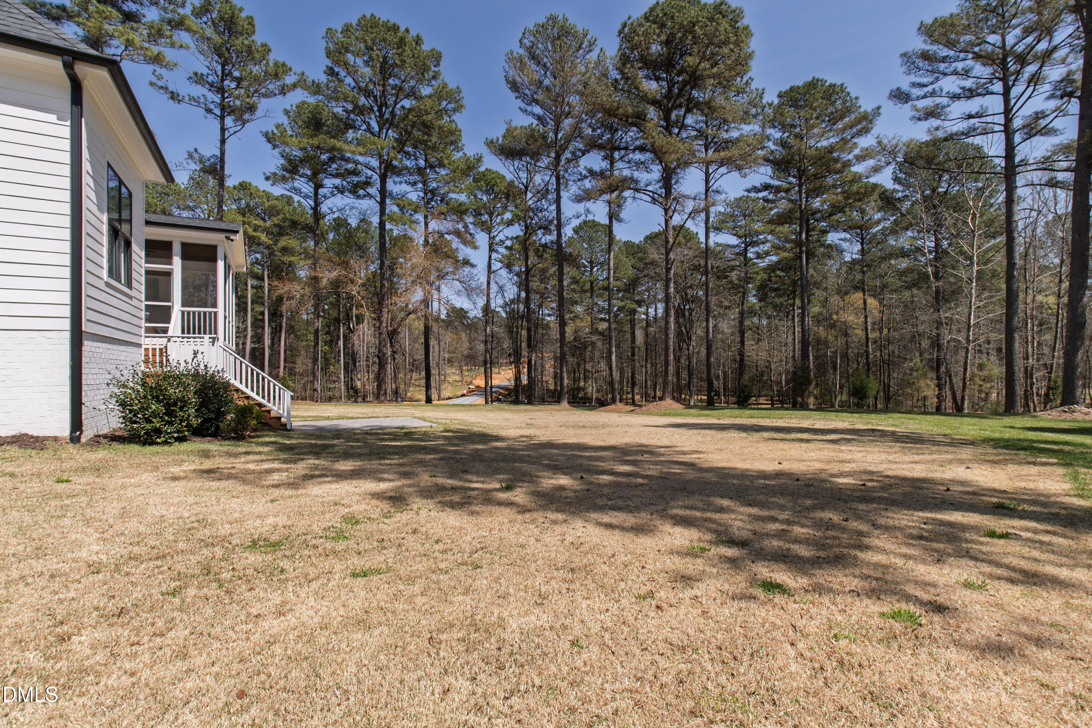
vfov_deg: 77.3
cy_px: 364
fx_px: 455
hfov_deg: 100.4
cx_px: 546
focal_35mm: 15
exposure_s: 1/320
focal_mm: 10
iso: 100
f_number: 8
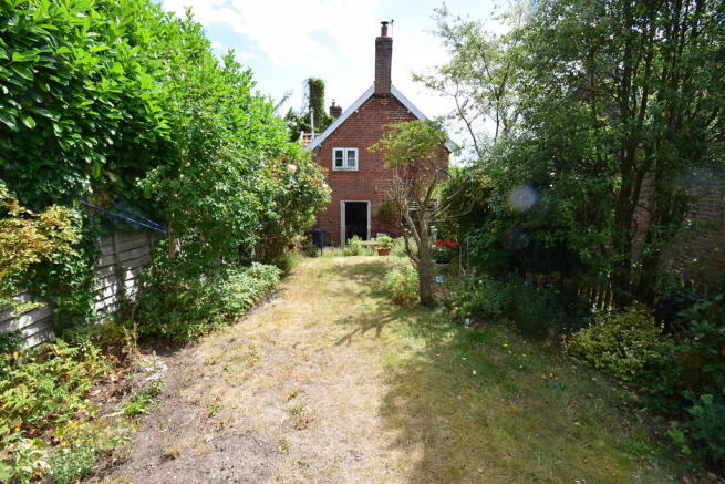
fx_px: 302
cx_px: 362
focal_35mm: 15
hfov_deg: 100.4
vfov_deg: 77.4
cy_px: 242
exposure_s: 1/250
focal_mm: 10
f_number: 10
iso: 400
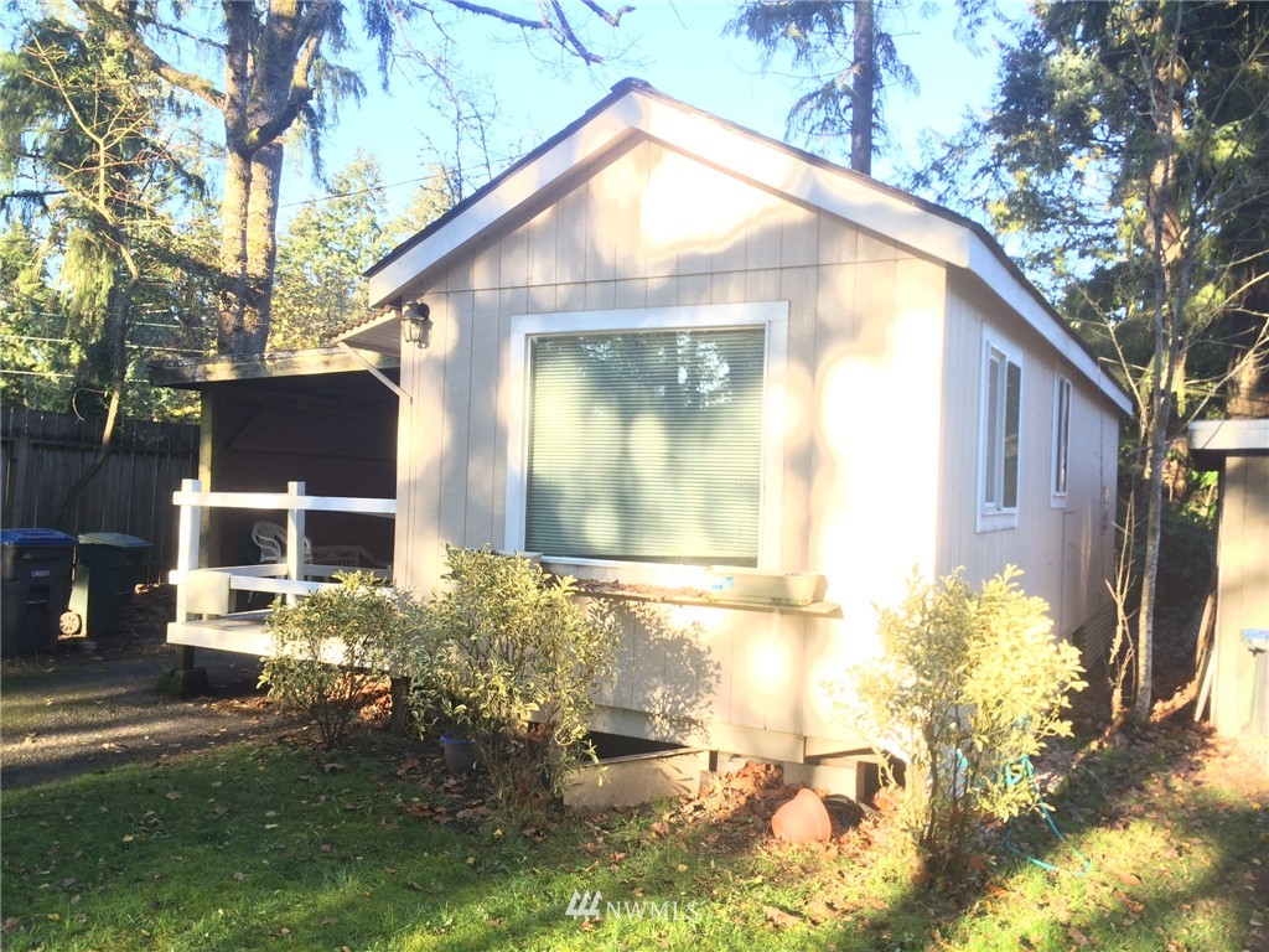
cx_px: 634
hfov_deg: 61.7
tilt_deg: +0.3
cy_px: 476
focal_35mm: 29
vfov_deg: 48.2
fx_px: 1063
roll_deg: -0.2
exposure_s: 1/120
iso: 50
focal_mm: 4.15
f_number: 2.2
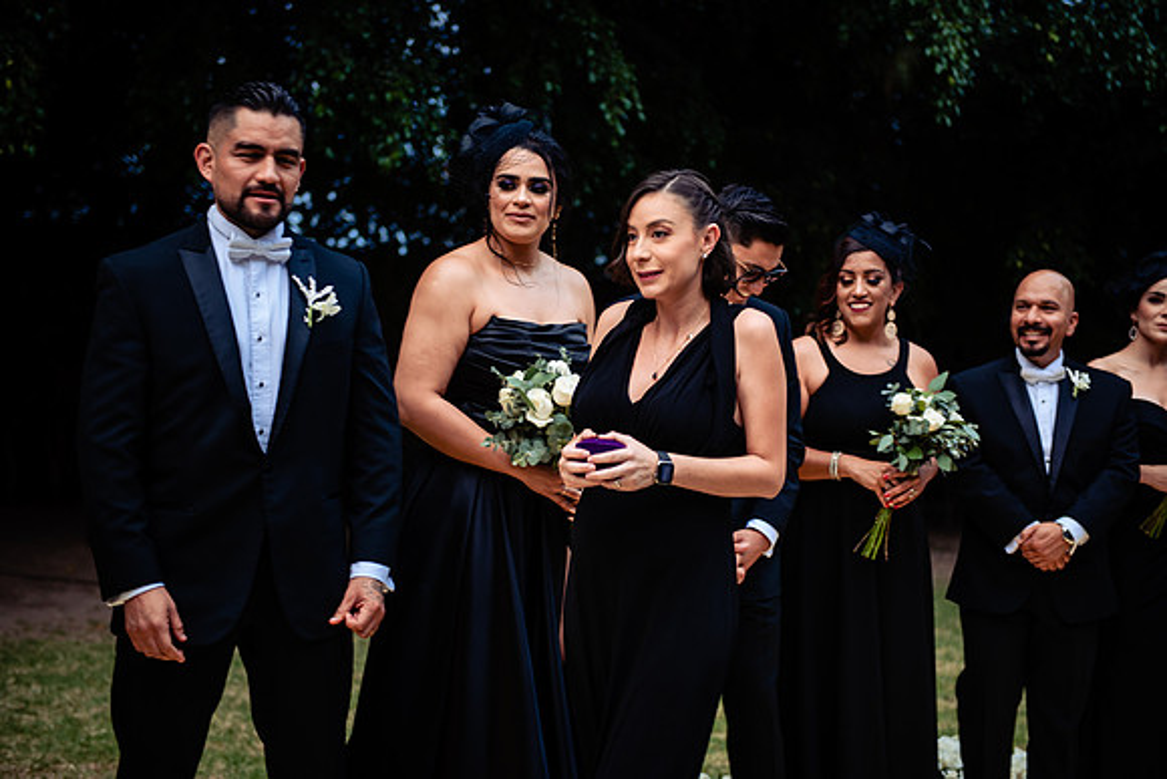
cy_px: 390
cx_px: 584
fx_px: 1945
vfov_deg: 22.6
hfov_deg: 33.4
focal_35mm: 60
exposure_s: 1/160
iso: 320
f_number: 2.8
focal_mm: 60
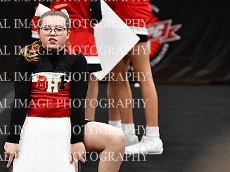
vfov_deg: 3.1
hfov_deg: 4.1
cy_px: 90
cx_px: 53
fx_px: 3196
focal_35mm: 481
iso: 5000
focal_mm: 200
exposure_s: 1/500
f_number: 3.5
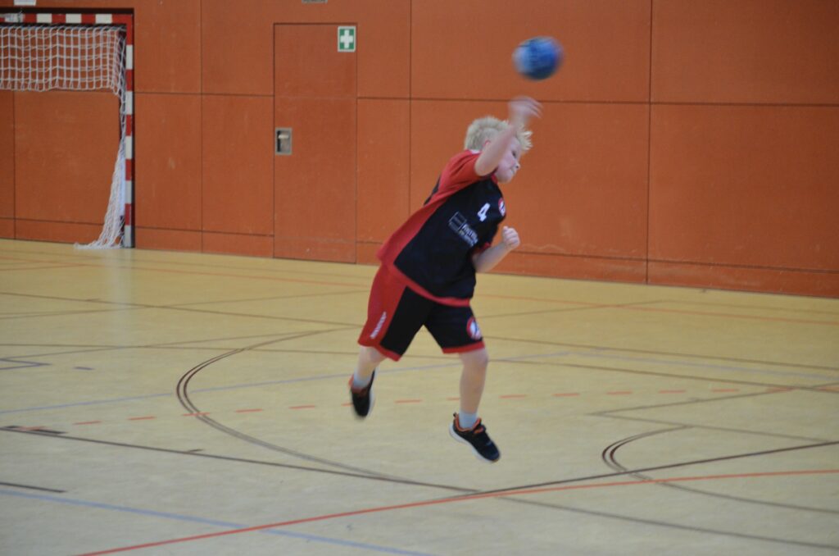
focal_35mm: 128
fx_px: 2965
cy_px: 278
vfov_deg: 10.7
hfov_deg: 16.1
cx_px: 420
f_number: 4.2
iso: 1600
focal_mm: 85
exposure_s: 1/160
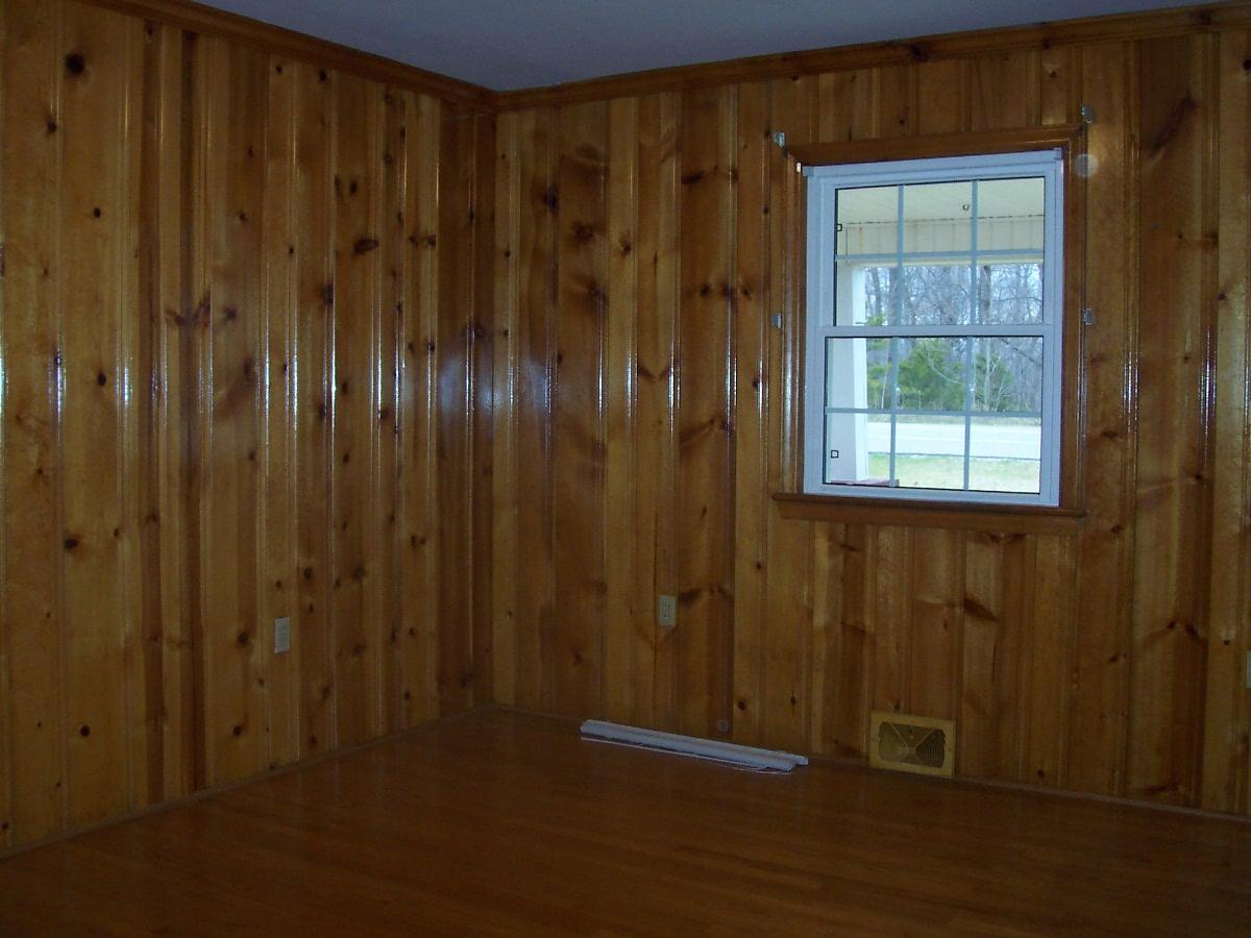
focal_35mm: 37
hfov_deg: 50.1
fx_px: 1337
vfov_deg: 38.7
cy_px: 469
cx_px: 626
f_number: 2.8
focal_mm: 5.6
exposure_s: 1/60
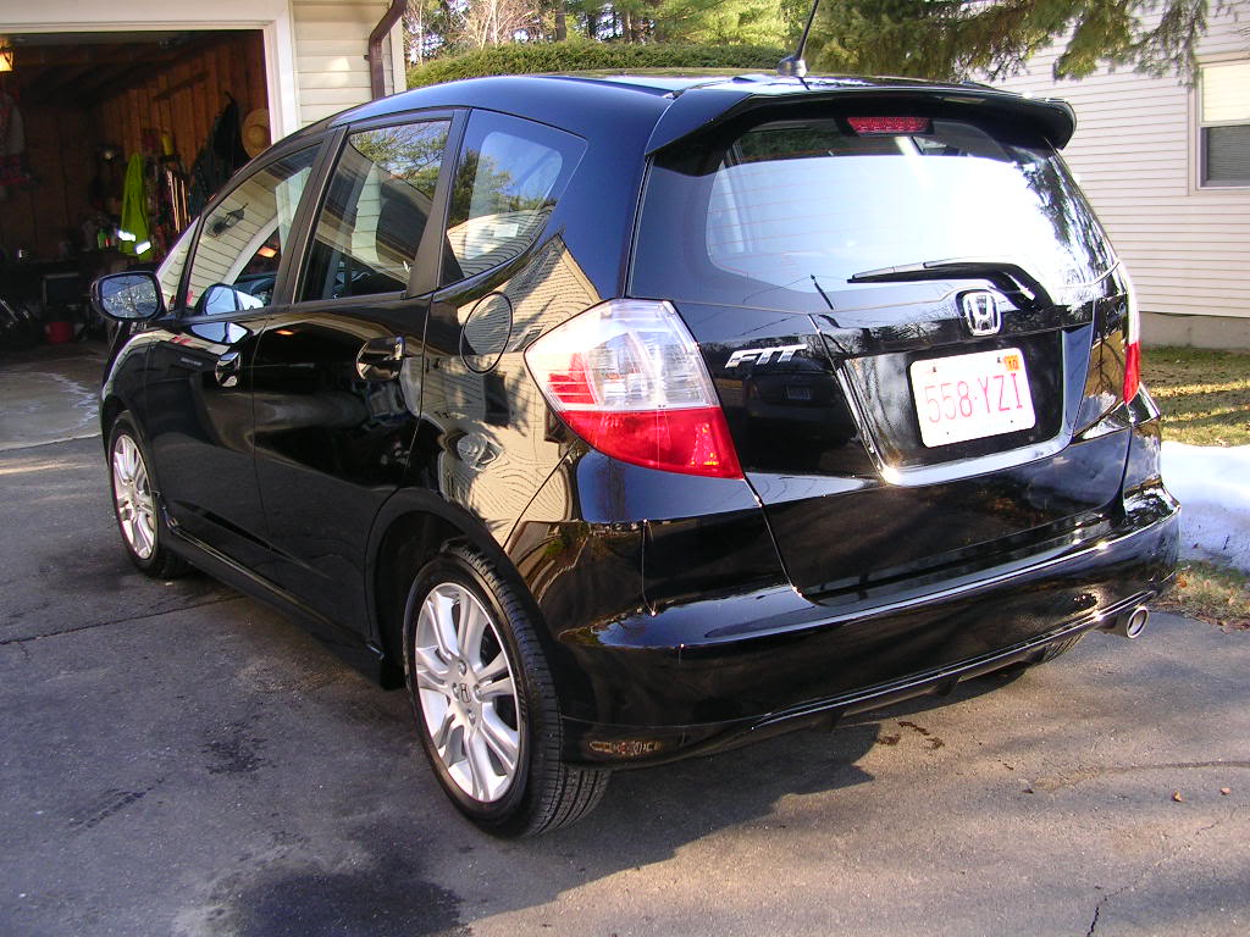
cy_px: 468
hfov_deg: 49.0
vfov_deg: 37.7
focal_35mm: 38
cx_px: 625
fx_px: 1372
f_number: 2.8
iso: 50
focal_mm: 5.8
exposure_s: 1/110
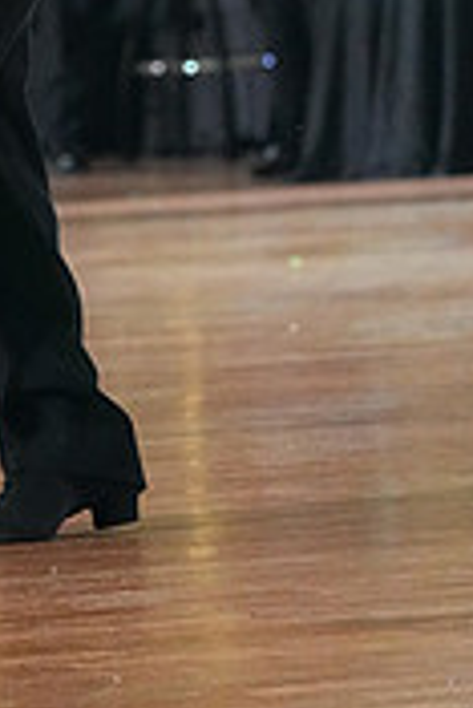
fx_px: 8202
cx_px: 224
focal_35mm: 417
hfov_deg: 3.3
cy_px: -190
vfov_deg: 4.9
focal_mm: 126
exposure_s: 1/400
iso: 8000
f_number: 5
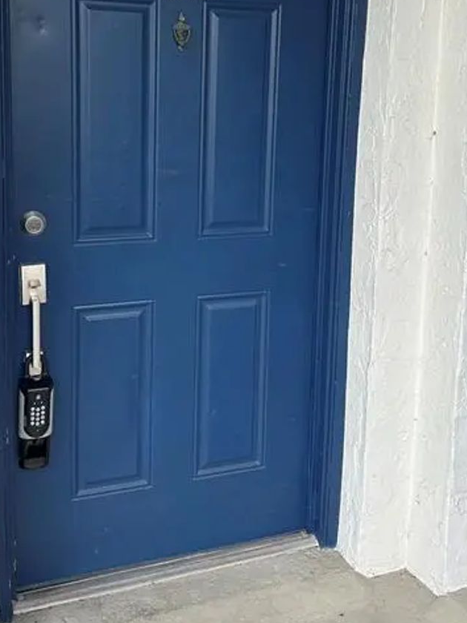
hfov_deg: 36.7
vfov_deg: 46.8
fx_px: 702
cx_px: 187
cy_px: 188
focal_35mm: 39
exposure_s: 1/396
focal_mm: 6.86
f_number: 1.78
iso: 80
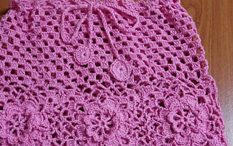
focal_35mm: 49
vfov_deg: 26.3
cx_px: 102
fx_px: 311
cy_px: 87
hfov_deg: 41.0
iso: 1600
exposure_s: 1/20
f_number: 3.6
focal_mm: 7.4
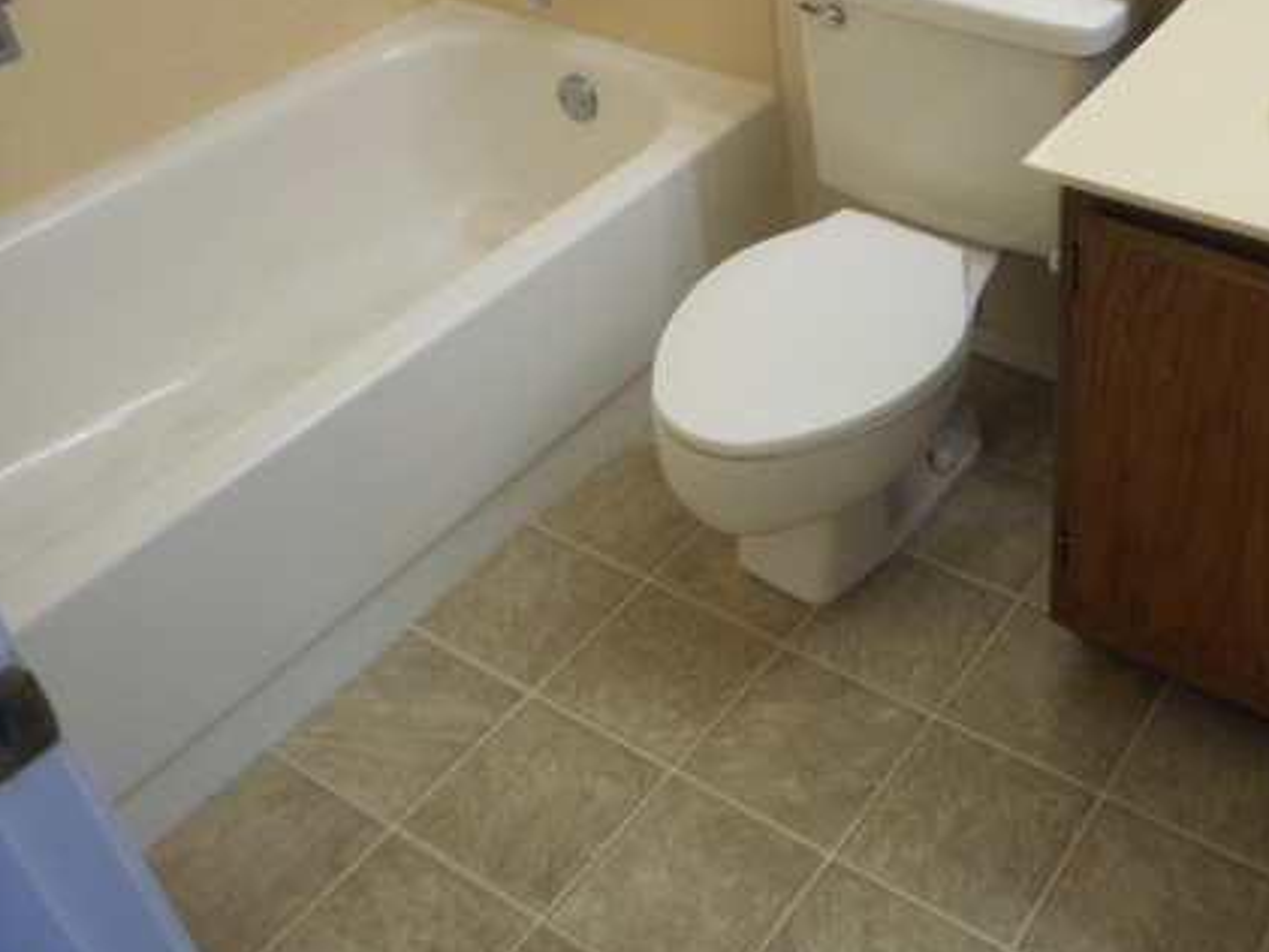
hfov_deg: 47.6
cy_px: 313
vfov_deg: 37.3
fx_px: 1393
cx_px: 913
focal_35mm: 38
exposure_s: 1/30
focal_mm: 4.5
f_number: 3.7
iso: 140
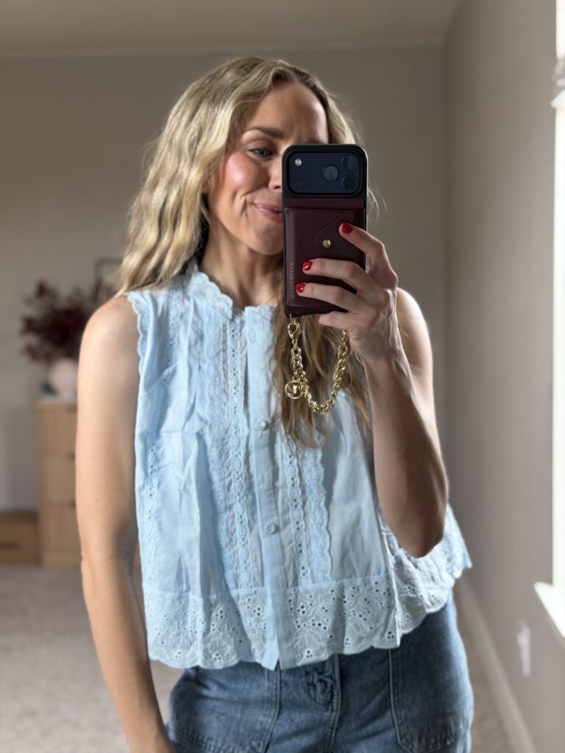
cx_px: 282
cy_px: 376
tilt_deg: -15.8
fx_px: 1045
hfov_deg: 30.3
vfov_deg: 39.7
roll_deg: +1.8
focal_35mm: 48
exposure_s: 1/60
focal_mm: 6.76
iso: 80
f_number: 1.78
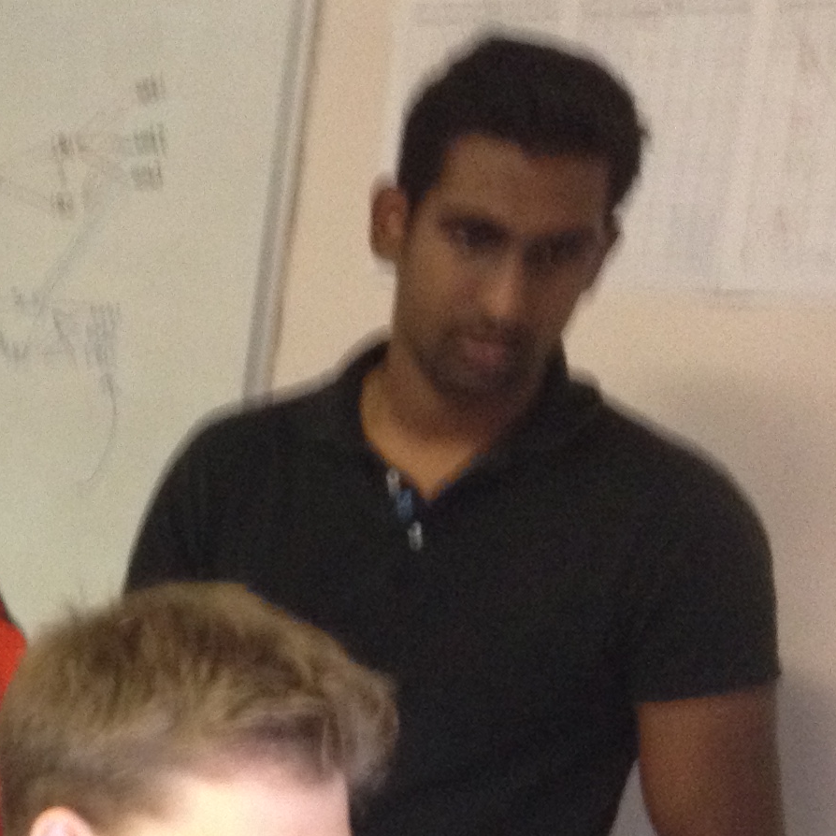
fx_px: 3088
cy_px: 1070
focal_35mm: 113
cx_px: -506
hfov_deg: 14.2
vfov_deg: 14.8
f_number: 2.4
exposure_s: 1/20
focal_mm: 4.28
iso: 250
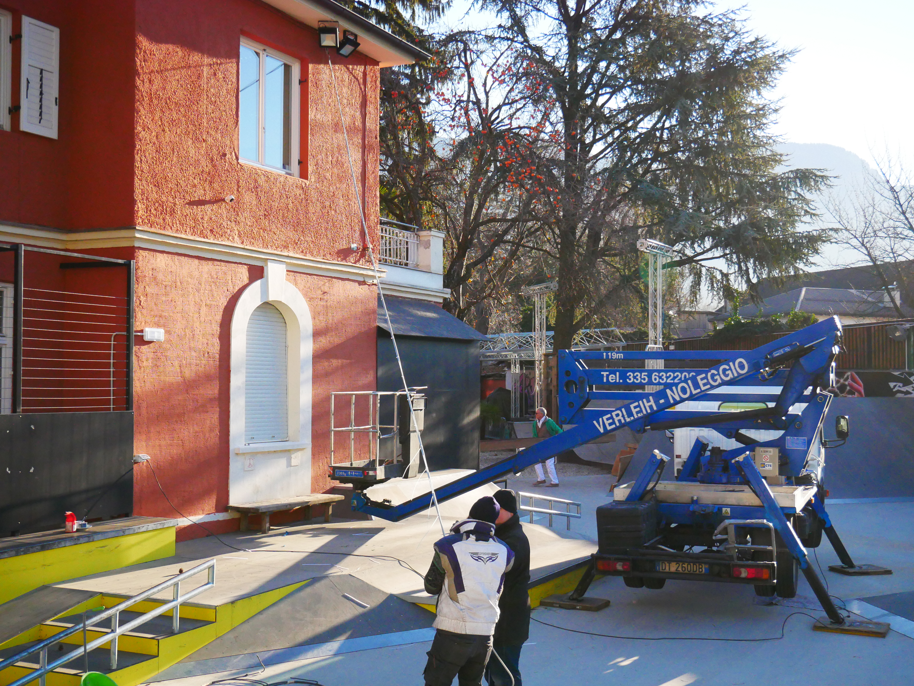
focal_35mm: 44
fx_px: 1162
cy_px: 343
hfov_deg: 42.9
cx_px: 457
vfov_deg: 32.9
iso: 1600
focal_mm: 22
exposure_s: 1/2500
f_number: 4.5
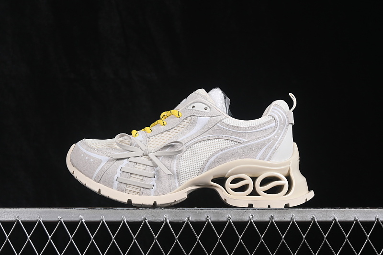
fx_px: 798
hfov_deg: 27.0
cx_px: 192
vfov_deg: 18.2
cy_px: 128
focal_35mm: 75
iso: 160
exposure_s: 1/80
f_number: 8
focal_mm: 50
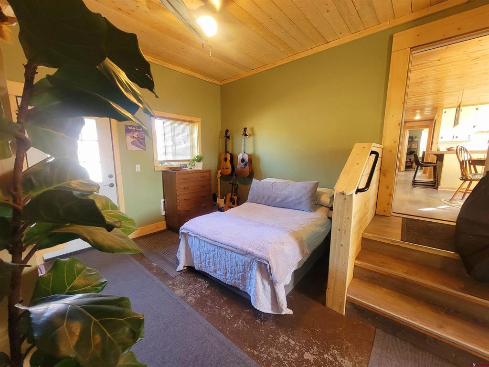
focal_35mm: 13
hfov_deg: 106.2
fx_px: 184
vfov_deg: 89.9
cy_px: 184
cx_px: 244
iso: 320
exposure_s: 1/40
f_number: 2.2
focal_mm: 2.2
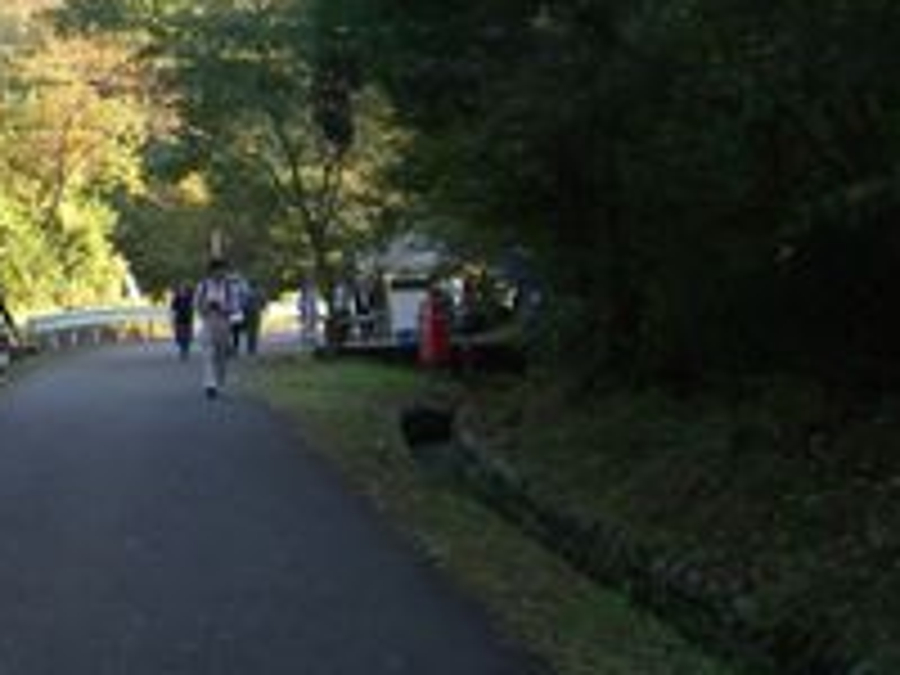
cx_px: 18
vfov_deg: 19.2
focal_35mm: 76
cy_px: 162
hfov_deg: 24.6
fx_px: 1976
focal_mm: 6.2
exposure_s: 1/160
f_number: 2.7
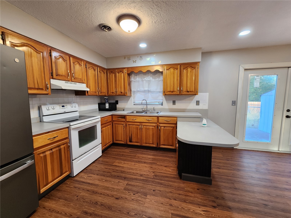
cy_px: 109
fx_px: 109
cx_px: 146
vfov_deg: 89.9
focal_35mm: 13
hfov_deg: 106.2
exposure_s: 1/60
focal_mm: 2.2
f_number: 2.2
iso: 250
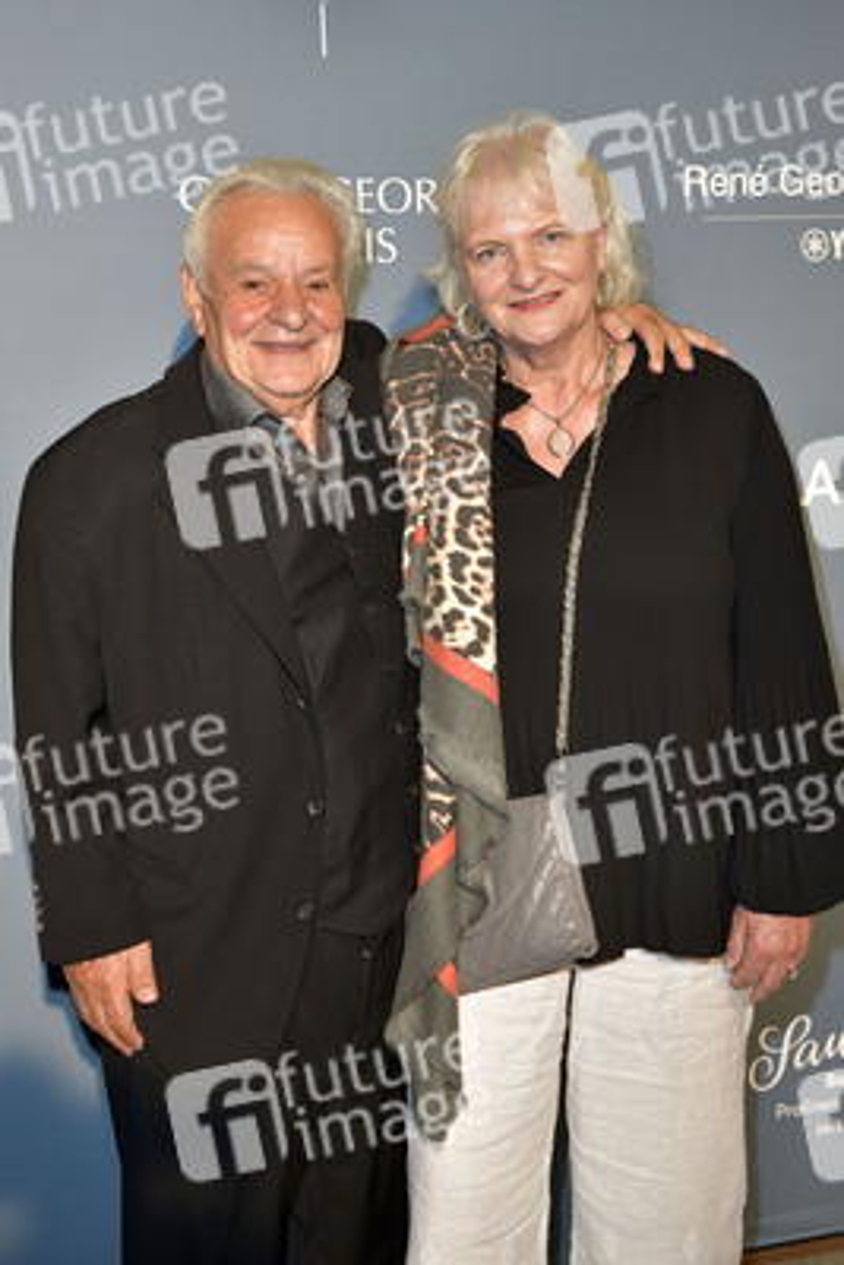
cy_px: 632
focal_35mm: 52
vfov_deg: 38.2
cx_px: 422
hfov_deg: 26.0
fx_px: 1827
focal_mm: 52
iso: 1250
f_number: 5.6
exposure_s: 1/200
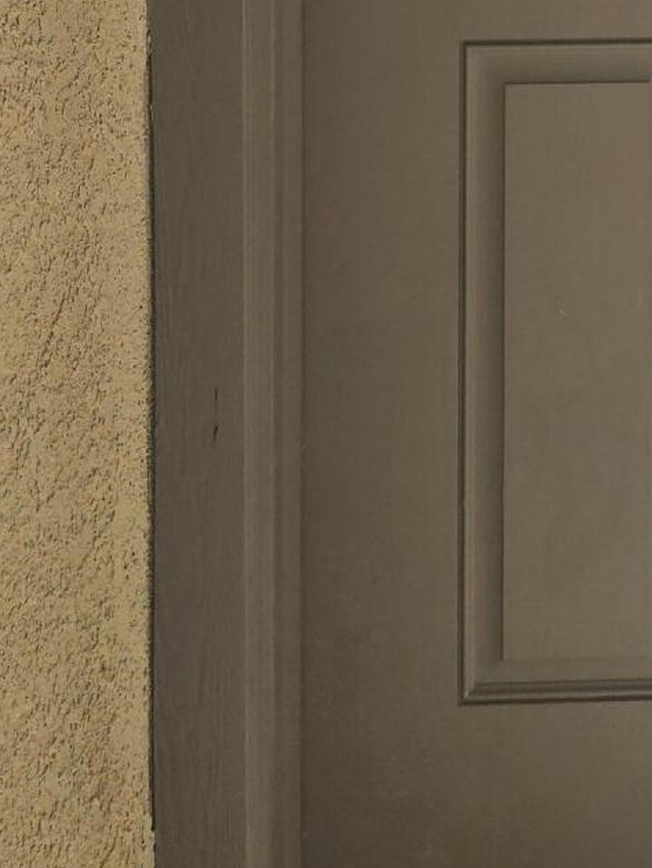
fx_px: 1832
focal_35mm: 73
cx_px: 860
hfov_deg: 18.7
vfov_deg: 23.5
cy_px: -271
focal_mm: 6.3
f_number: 1.7
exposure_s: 1/249
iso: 12
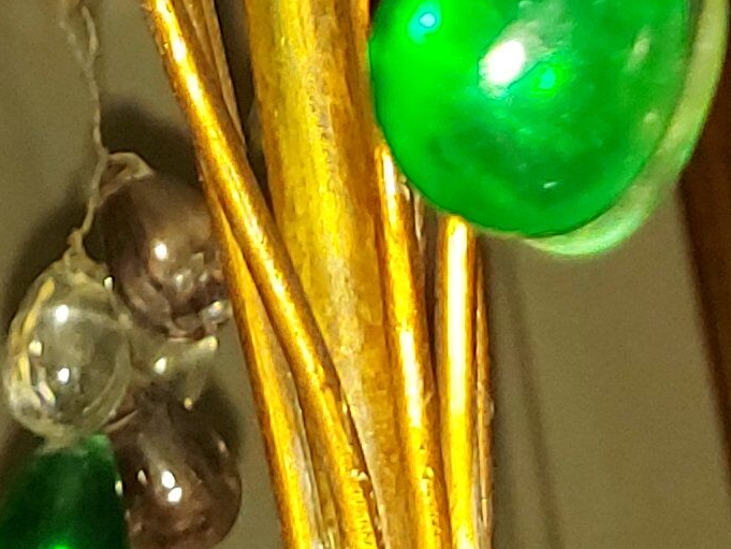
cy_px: -1110
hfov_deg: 12.1
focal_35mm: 163
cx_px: 211
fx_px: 3443
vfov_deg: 7.9
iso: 250
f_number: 1.8
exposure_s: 1/50
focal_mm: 5.23
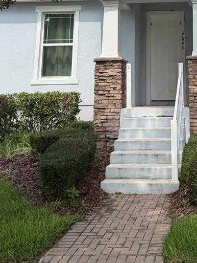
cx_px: 163
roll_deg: +0.1
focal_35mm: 56
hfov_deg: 25.6
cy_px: -7
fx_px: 425
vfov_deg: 31.4
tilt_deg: +11.7
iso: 80
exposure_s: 1/2232
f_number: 1.78
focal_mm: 6.76
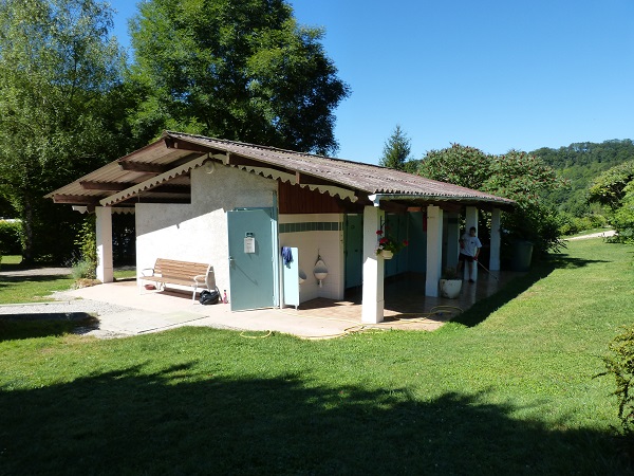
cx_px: 317
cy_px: 238
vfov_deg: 54.9
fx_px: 458
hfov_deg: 69.4
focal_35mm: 25
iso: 160
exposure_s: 1/640
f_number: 4
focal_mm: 4.5
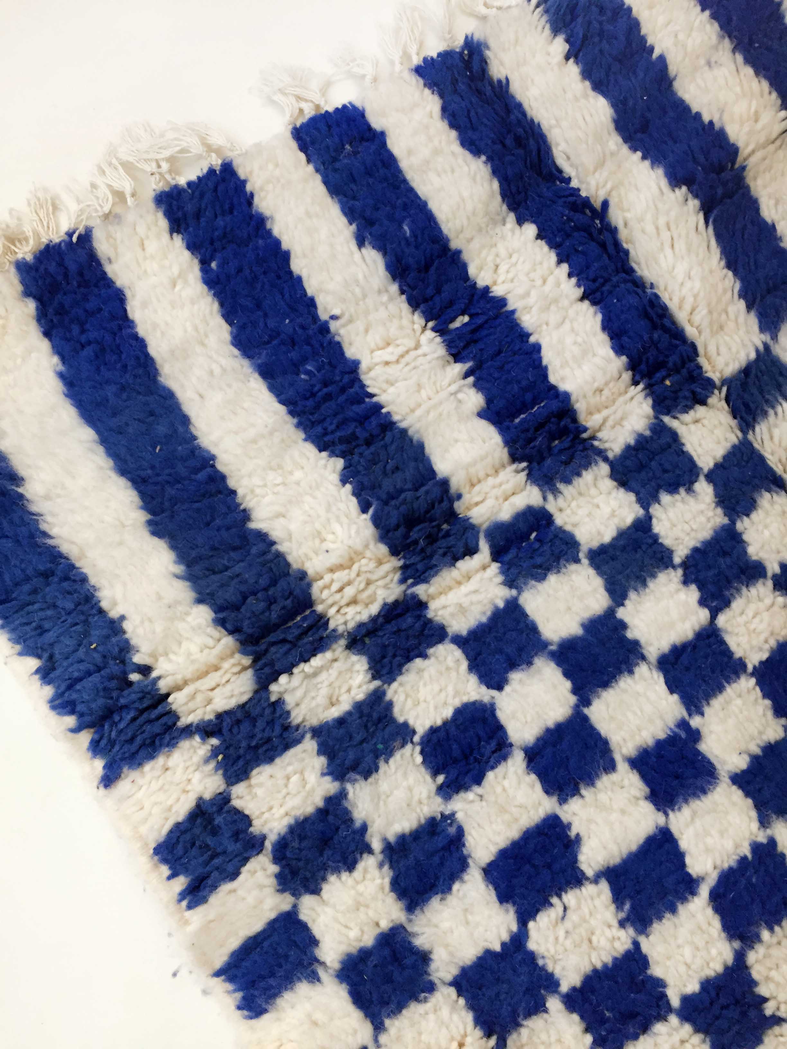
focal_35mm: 29
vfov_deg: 61.7
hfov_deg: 48.2
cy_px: 524
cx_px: 394
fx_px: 879
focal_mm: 4.15
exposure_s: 1/33
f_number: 2.2
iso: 125
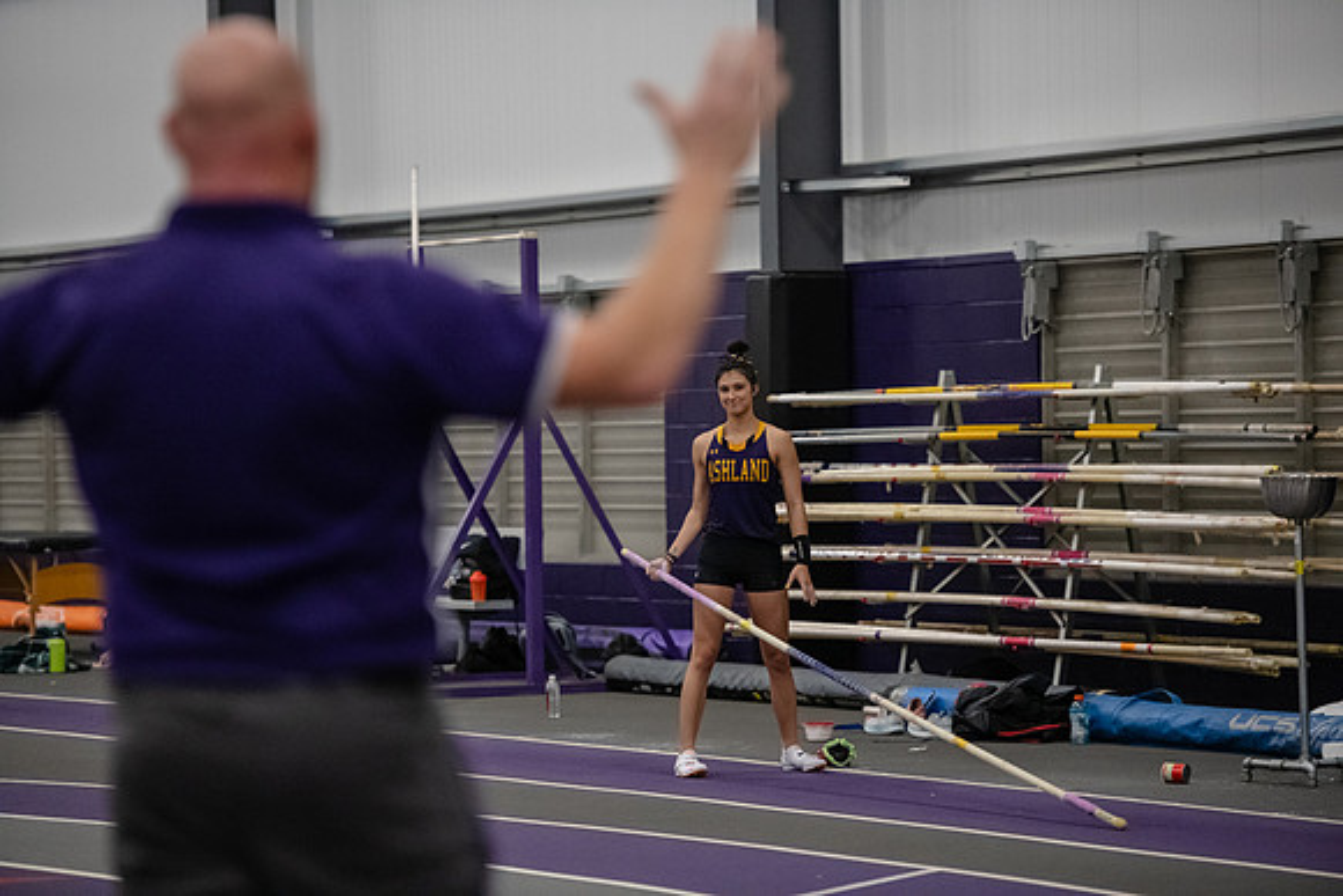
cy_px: 448
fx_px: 5597
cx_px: 672
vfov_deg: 9.2
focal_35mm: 150
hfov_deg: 13.7
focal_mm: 150
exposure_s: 1/800
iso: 5000
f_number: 2.8
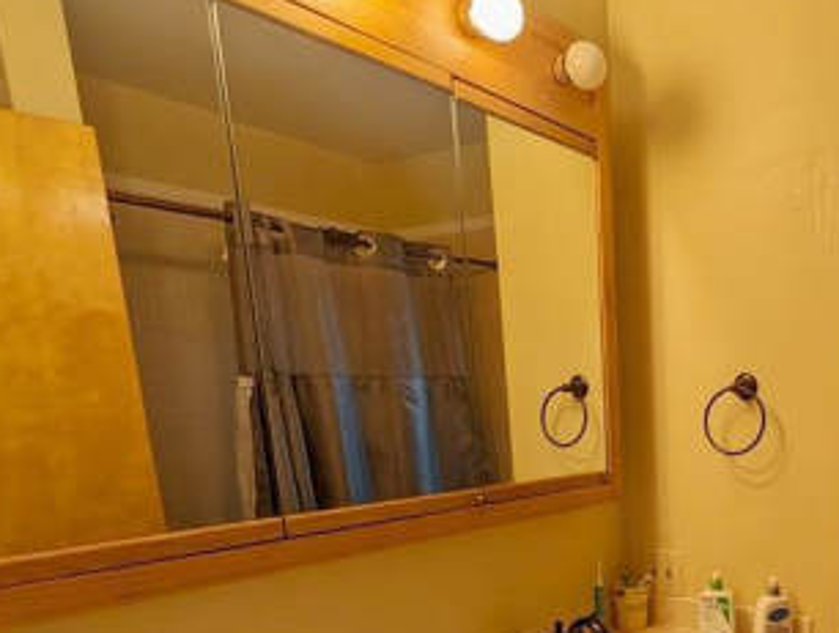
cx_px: 746
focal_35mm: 26
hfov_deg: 58.1
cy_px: 545
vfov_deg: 48.7
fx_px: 632
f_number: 1.7
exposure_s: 1/205
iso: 55
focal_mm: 2.02
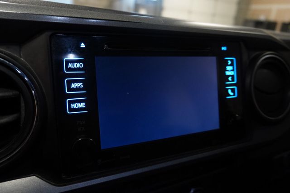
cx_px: 145
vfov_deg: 47.9
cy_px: 96
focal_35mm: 27
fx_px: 217
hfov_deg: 67.4
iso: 1600
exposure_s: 1/60
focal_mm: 18
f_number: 4
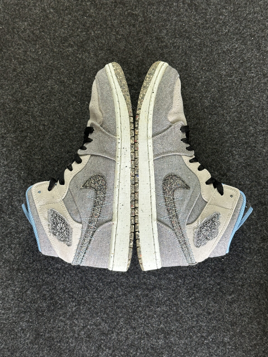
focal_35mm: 48
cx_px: 134
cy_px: 178
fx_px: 495
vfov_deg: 39.7
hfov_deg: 30.3
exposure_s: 1/50
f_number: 1.78
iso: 160
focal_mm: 6.86
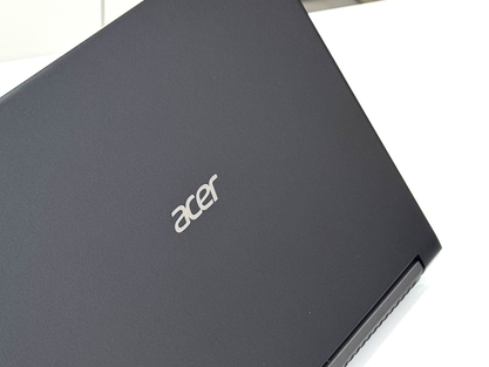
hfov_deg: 21.0
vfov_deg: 16.0
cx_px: 80
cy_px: 261
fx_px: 1300
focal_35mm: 92
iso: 64
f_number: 1.78
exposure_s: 1/121
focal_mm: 6.76
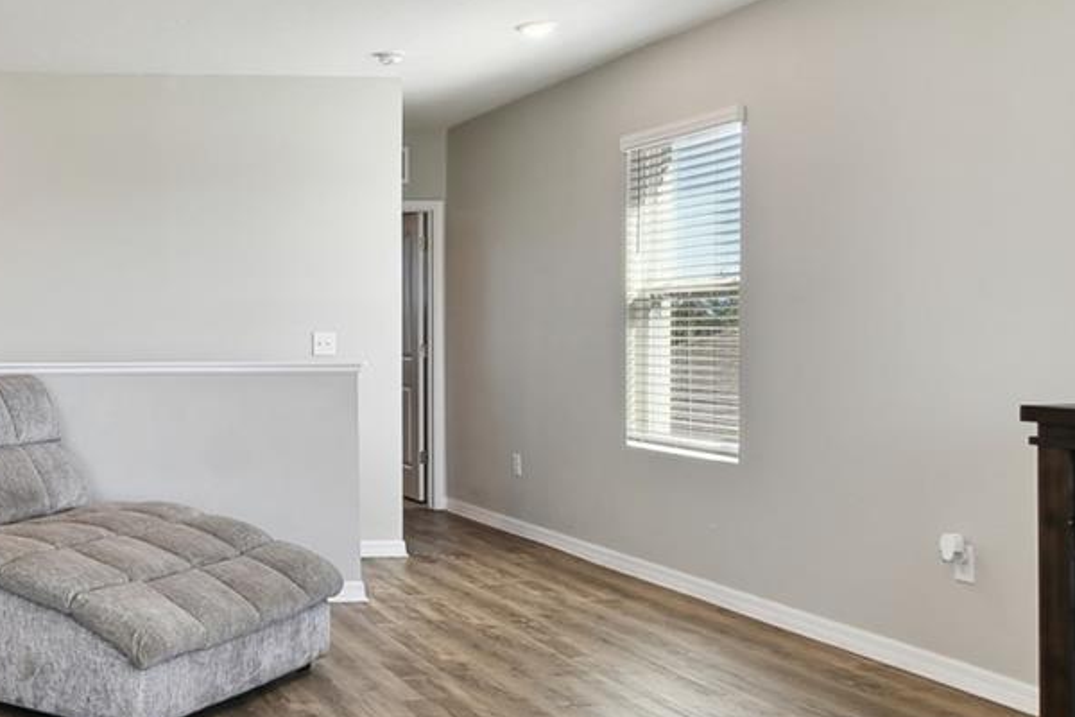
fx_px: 1194
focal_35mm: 40
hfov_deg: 43.3
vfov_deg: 33.4
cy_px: 344
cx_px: 61
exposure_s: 1/60
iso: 100
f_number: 7.1
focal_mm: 10
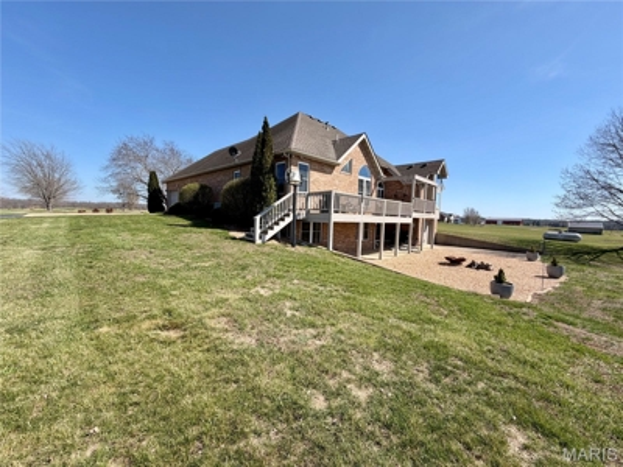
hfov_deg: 102.1
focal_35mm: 14
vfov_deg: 85.7
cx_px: 312
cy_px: 234
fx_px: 252
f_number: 2.2
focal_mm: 2.22
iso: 25
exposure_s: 1/770
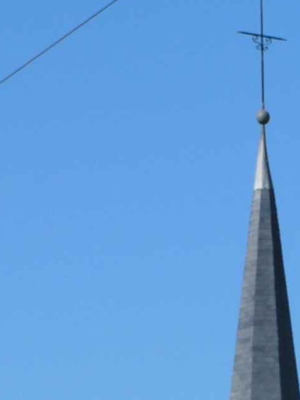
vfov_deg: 5.8
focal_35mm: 336
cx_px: 197
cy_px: 658
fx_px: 3883
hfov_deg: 4.4
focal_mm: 15.6
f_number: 4
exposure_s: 1/1000
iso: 50
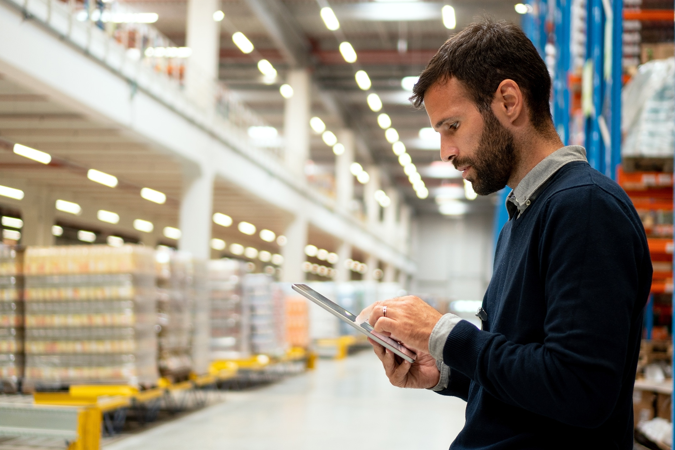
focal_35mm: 52
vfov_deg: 25.8
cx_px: 338
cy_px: 225
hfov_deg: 37.9
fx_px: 984
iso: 320
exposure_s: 1/125
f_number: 1.8
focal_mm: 35
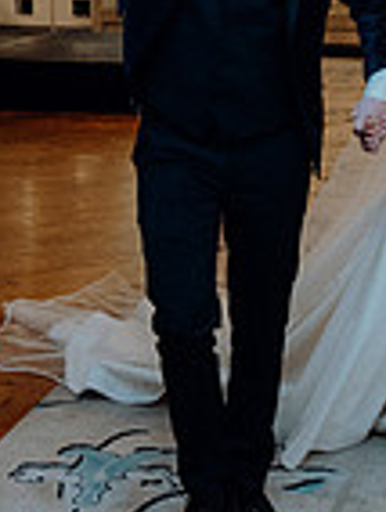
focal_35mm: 94
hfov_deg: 15.7
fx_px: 1393
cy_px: 200
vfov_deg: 20.8
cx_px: 310
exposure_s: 1/160
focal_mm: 24
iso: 2500
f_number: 3.5
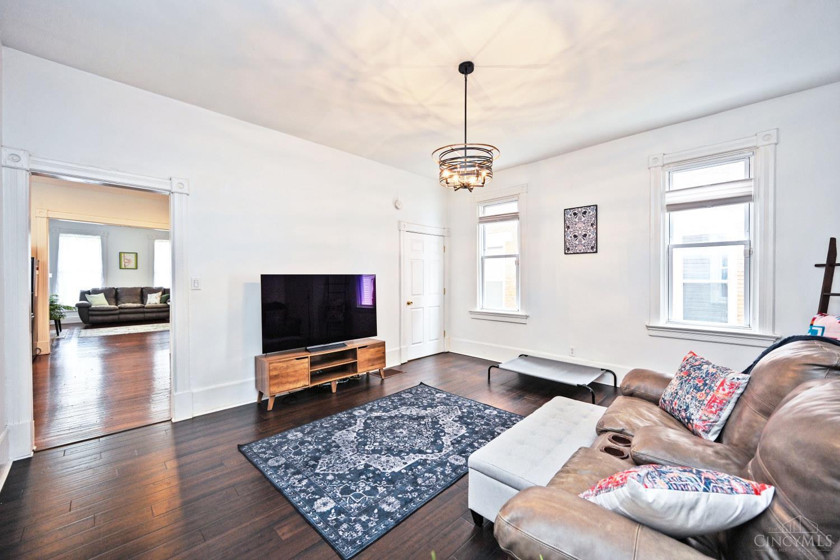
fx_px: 327
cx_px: 420
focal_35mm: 14
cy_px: 280
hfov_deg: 104.3
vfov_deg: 81.2
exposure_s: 1/60
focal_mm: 14
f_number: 4
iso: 320
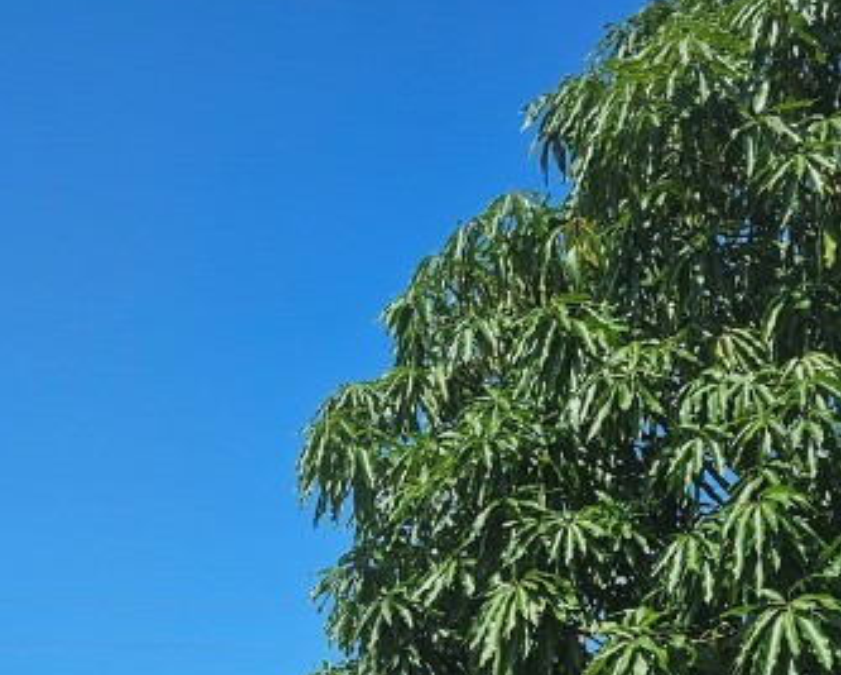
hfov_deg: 27.3
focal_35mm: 69
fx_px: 1719
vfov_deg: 20.1
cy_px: 903
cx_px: 275
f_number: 1.7
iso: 10
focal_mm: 6.3
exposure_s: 1/978
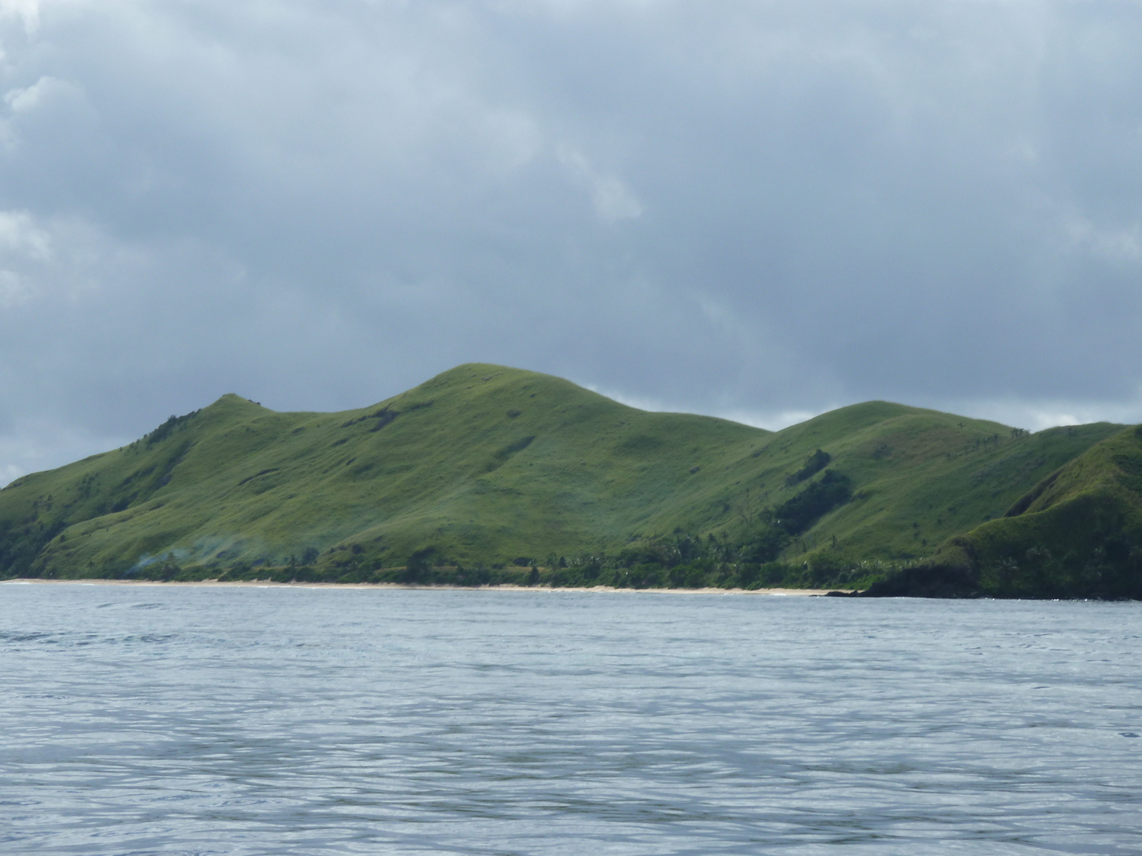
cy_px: 428
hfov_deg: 13.4
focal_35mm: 147
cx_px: 571
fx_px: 4850
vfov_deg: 10.1
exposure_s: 1/640
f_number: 5.6
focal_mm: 24.1
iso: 80
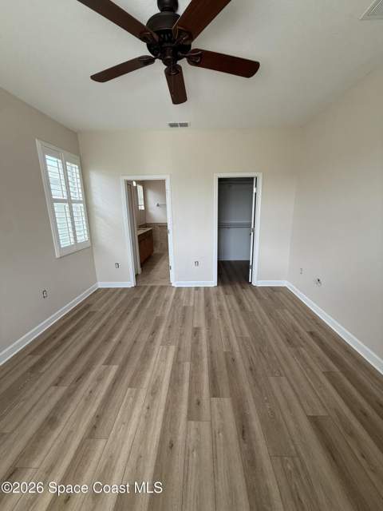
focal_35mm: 14
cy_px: 256
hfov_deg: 85.7
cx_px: 192
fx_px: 207
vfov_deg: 102.1
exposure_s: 1/99
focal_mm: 2.22
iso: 100
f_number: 2.2
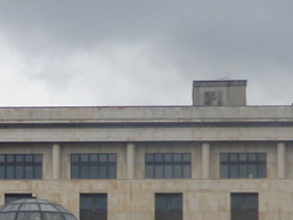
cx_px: 52
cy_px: 246
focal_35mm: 196
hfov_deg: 10.1
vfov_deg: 7.5
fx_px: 1660
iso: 50
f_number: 6.3
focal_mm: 7.57
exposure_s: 1/200
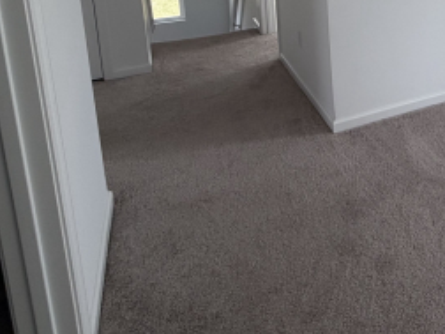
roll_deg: +0.3
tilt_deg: -9.4
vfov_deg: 33.8
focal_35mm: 37
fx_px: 476
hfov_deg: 40.2
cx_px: 494
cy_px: -30
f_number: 2.2
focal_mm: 2.22
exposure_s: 1/138
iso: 50
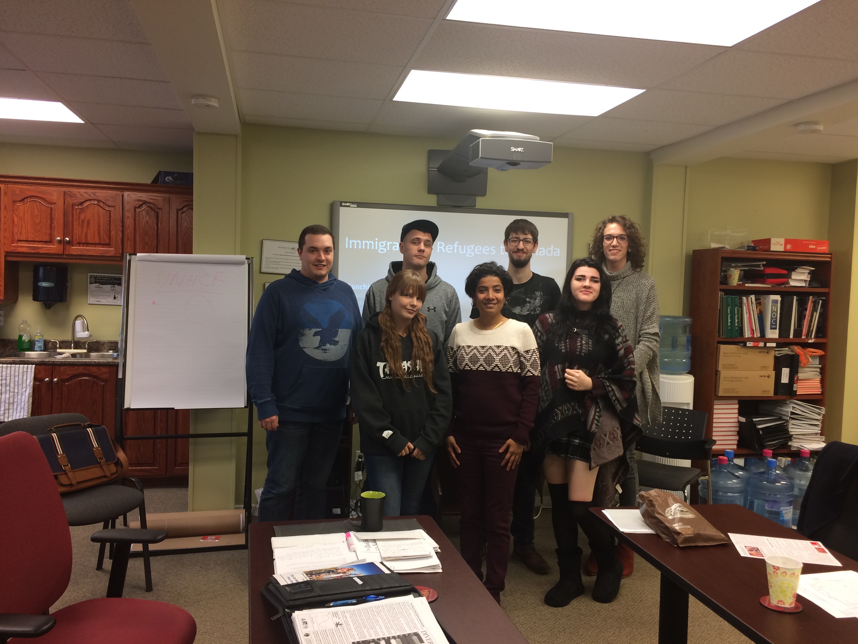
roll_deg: -1.8
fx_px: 719
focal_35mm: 29
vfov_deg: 48.2
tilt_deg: -4.3
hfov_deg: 61.7
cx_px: 429
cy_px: 322
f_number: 2.2
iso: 50
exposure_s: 1/30
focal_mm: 4.15
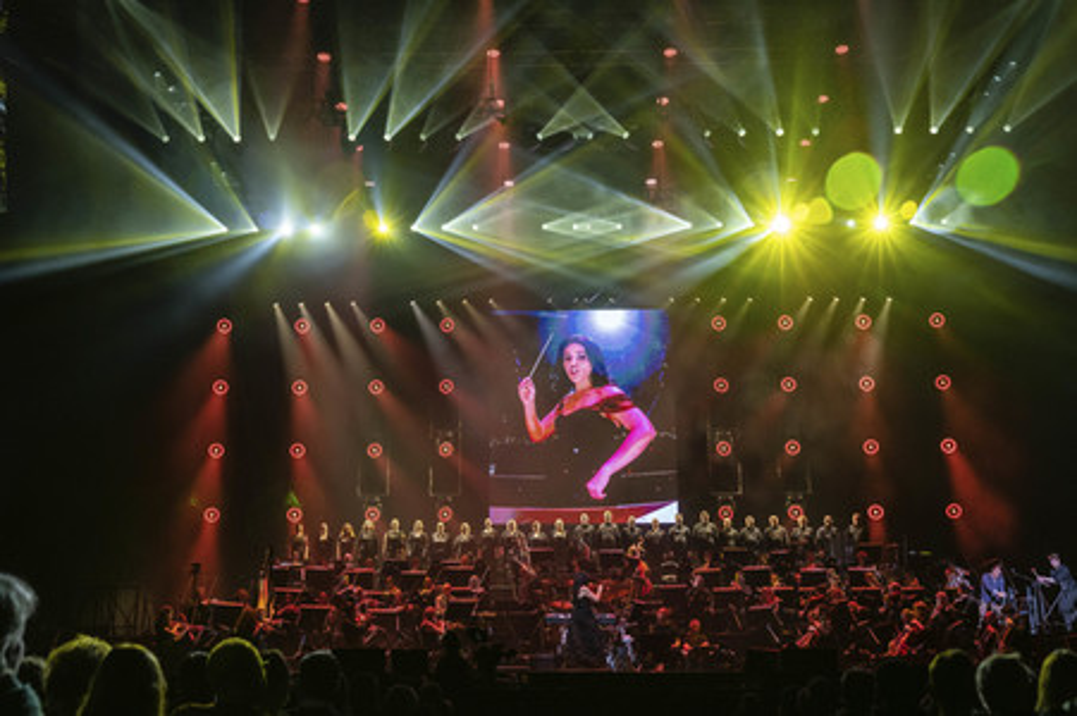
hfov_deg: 42.8
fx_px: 1375
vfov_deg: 29.2
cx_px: 538
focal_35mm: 46
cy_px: 358
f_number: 4.5
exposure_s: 1/250
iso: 2500
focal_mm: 46
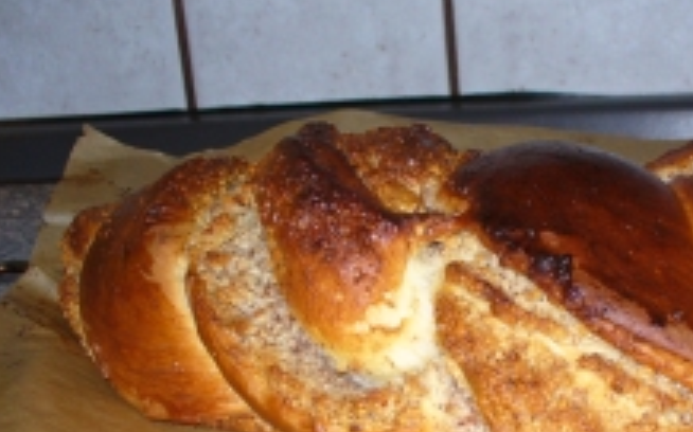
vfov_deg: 18.6
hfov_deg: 28.8
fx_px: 1302
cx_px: 598
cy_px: 362
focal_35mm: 69
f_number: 2.8
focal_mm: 6.1
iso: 100
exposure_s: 1/60
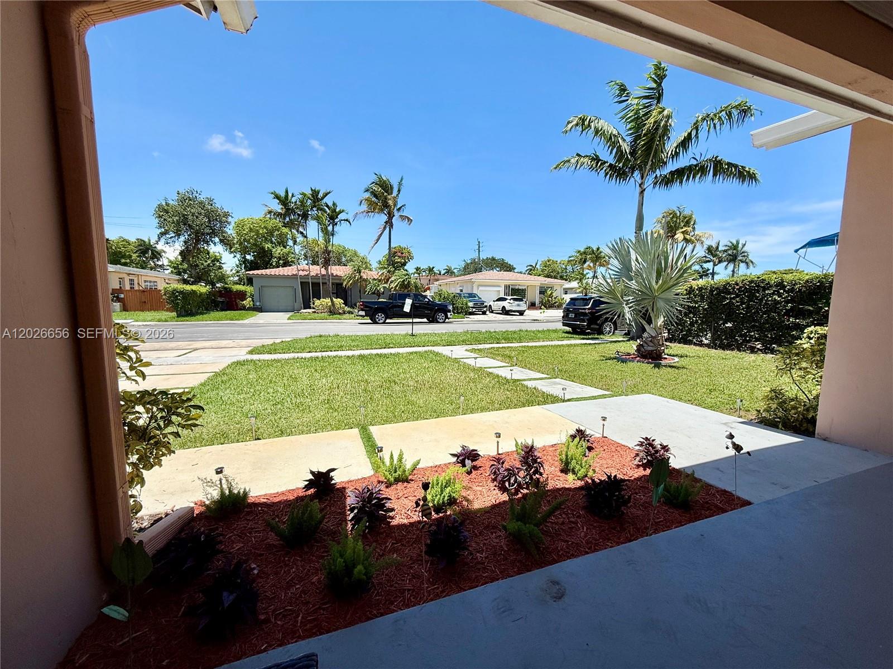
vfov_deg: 85.7
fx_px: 361
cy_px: 334
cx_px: 446
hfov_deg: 102.1
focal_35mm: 14
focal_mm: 2.22
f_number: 2.2
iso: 50
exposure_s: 1/3125
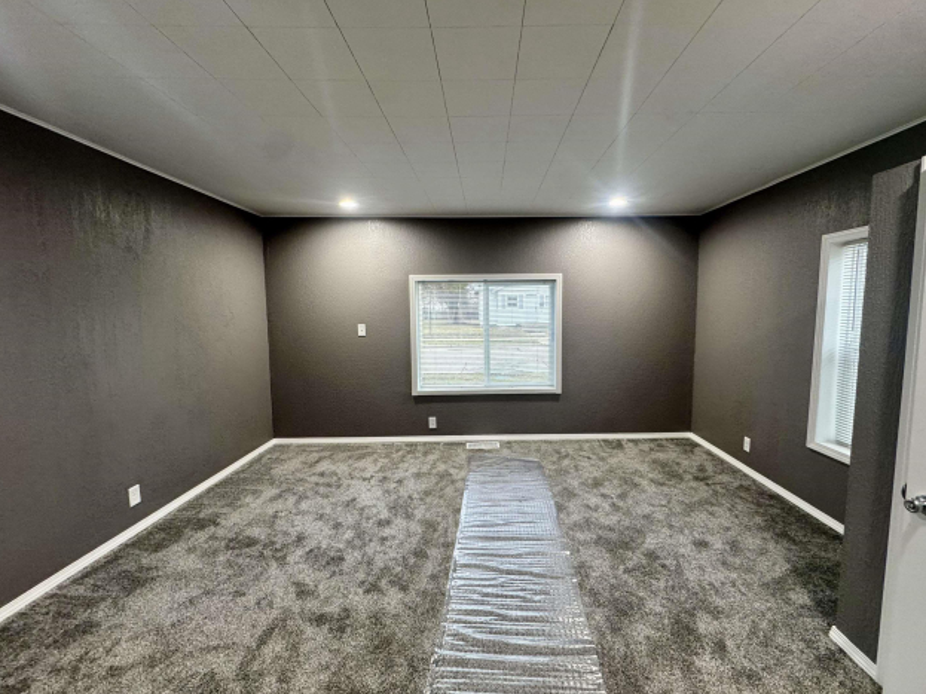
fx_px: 401
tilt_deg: -5.3
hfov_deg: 98.1
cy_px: 348
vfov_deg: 81.7
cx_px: 488
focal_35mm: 15
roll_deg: -0.4
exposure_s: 1/120
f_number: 2.2
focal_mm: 2.22
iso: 200
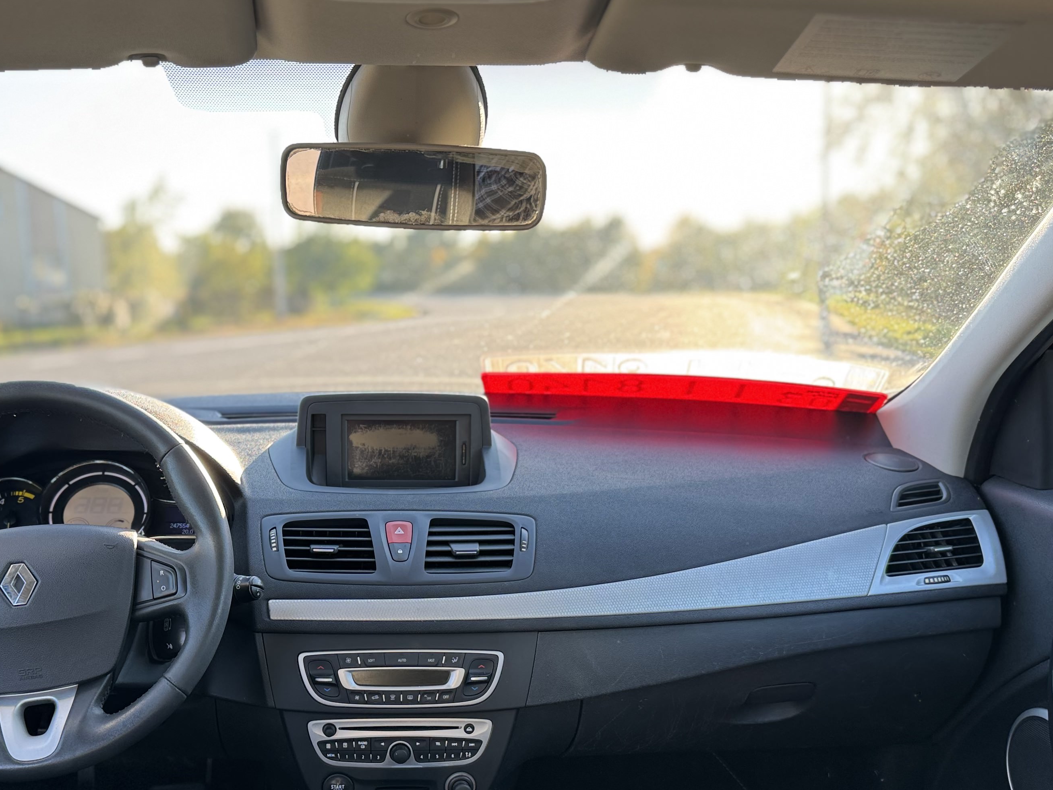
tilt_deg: -13.7
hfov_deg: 49.7
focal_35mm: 37
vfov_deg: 38.0
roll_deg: +0.1
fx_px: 1126
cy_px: 556
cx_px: 403
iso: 100
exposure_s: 1/146
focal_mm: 6.76
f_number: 1.78
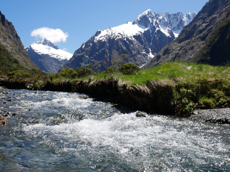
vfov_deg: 46.8
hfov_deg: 59.9
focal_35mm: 30
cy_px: 86
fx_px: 199
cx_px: 115
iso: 200
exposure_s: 1/500
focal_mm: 15
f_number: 8
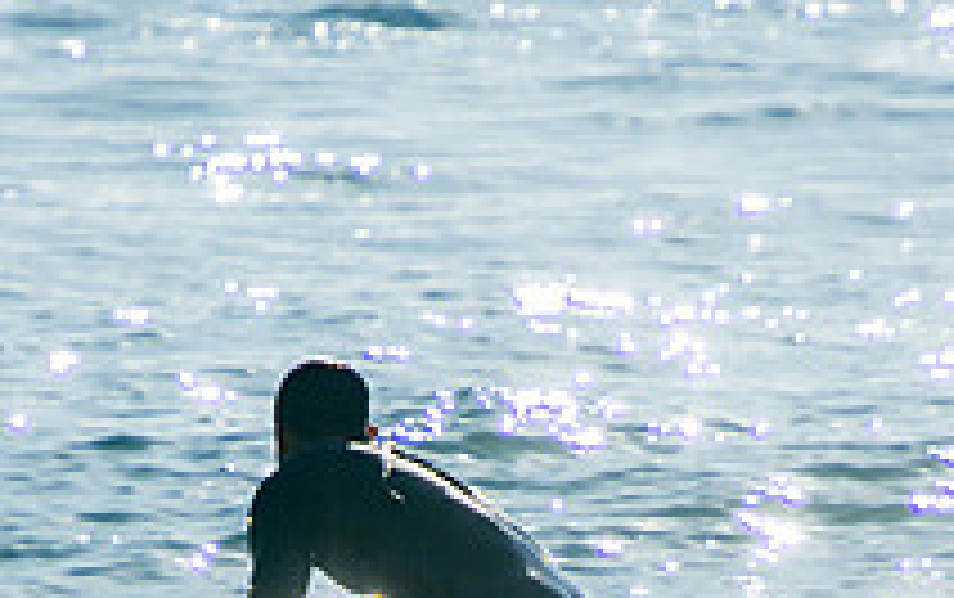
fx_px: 36985
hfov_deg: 1.5
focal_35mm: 1421
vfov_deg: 0.9
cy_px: 735
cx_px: 549
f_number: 7.1
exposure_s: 1/1250
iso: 100
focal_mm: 340
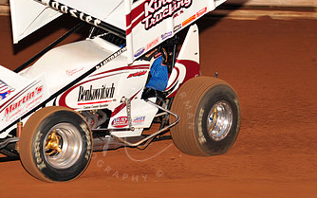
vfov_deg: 6.2
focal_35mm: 212
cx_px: 137
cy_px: 37
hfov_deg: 9.9
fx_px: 1832
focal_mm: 120
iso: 800
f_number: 5.6
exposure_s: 1/320
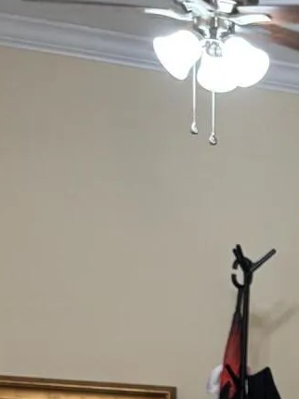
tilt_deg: -10.4
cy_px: 645
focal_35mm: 121
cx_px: 642
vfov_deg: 14.8
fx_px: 1395
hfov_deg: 10.9
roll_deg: -4.7
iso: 125
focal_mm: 5.96
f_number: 1.6
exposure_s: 1/60
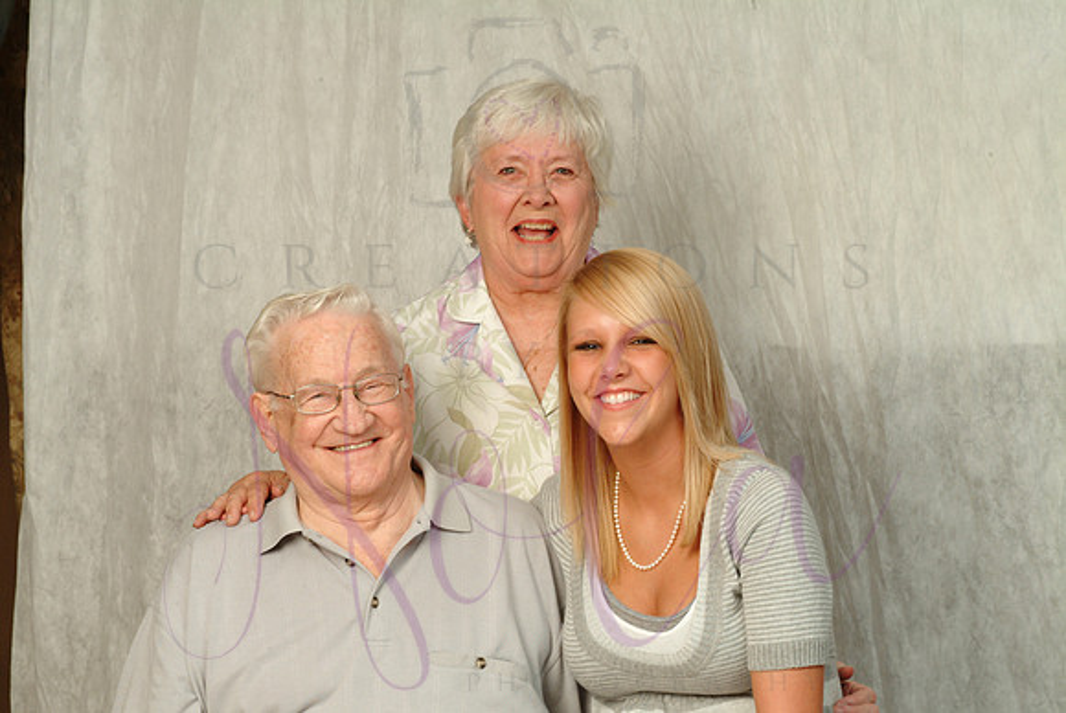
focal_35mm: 158
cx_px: 533
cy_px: 356
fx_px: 4668
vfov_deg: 8.7
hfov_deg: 13.0
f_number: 11
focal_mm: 105
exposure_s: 1/125
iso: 400
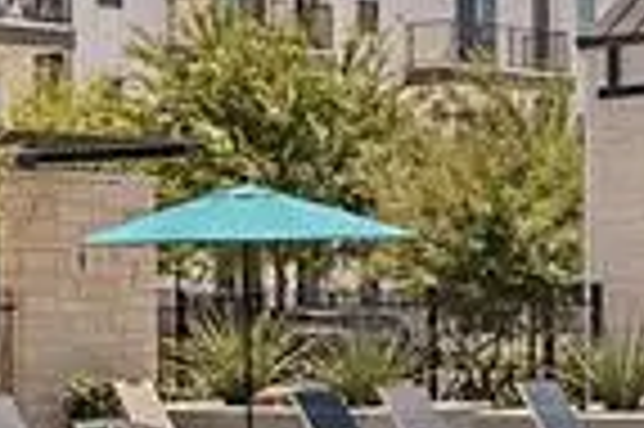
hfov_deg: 13.0
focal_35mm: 158
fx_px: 2823
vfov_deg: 8.7
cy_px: 320
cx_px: 162
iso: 100
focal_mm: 15
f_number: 8
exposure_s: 1/500
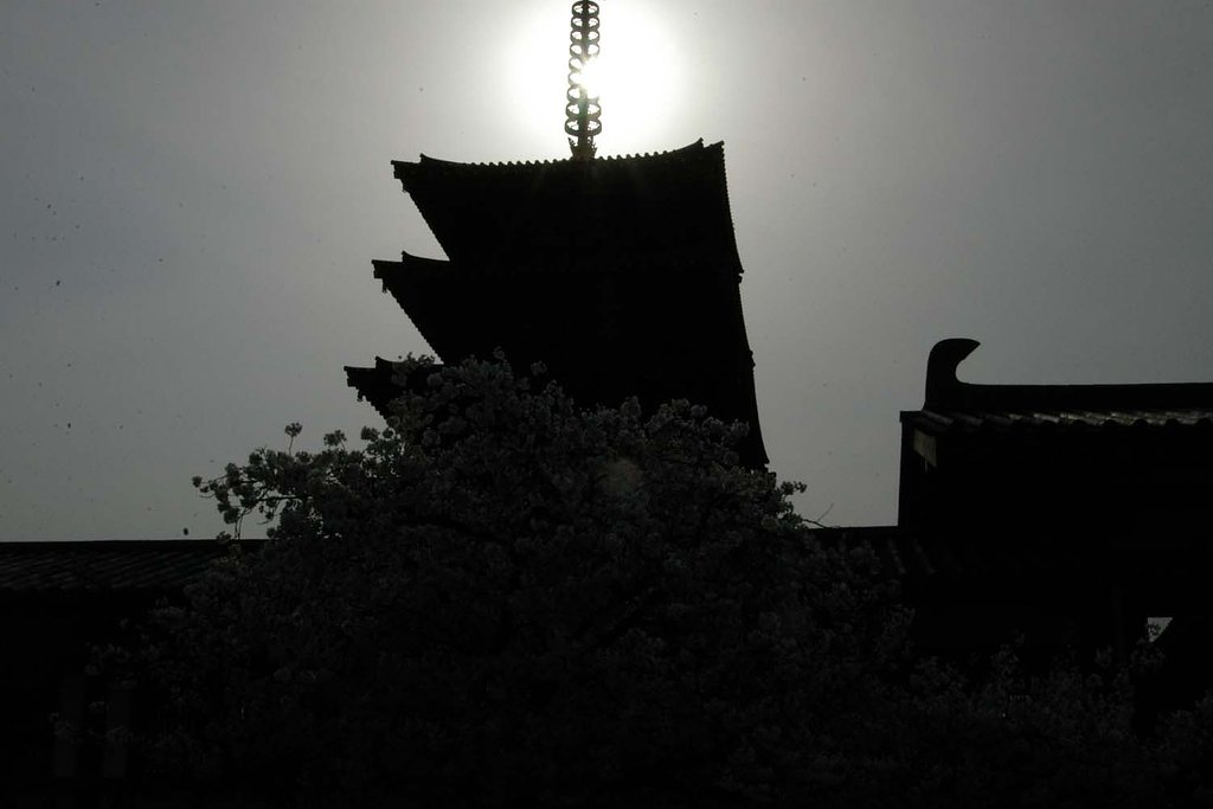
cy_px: 404
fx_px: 1415
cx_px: 606
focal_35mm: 42
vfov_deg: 31.9
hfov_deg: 46.4
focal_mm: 28
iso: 800
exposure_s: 1/1500
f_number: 32
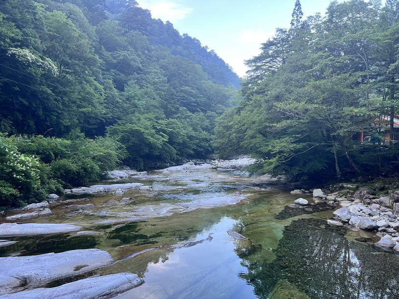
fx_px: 300
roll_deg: -1.5
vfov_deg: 53.1
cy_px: 150
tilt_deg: -2.7
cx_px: 200
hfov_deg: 67.3
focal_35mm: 26
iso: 64
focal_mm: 5.7
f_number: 1.5
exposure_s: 1/131
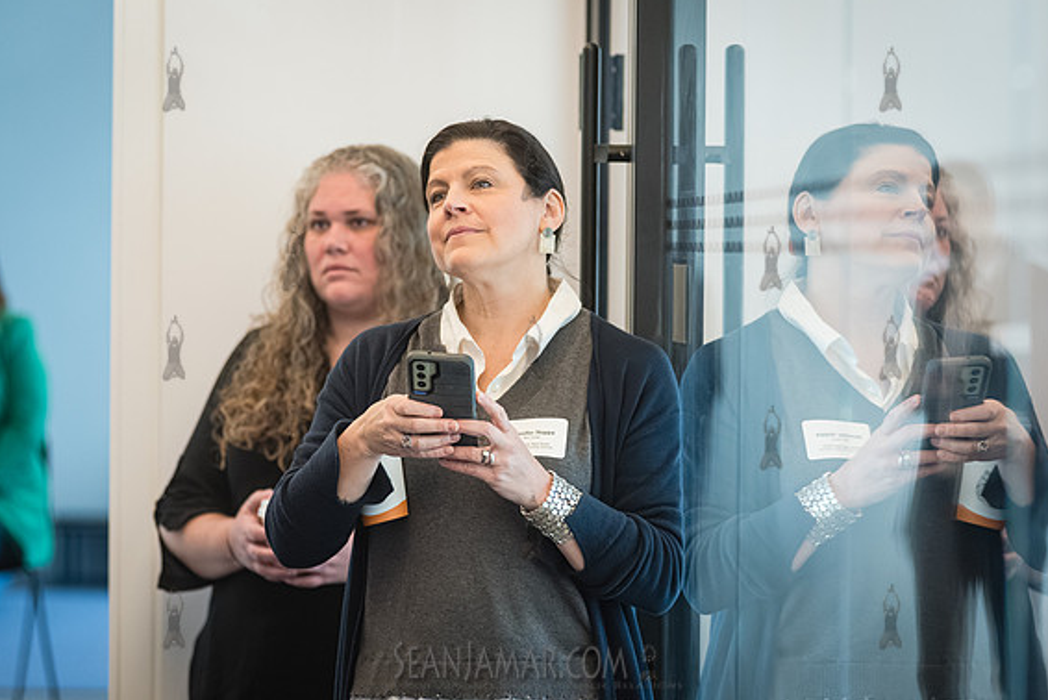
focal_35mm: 162
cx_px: 488
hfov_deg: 12.7
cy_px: 334
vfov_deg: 8.5
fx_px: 4718
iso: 4000
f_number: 3.5
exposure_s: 1/320
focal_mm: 145
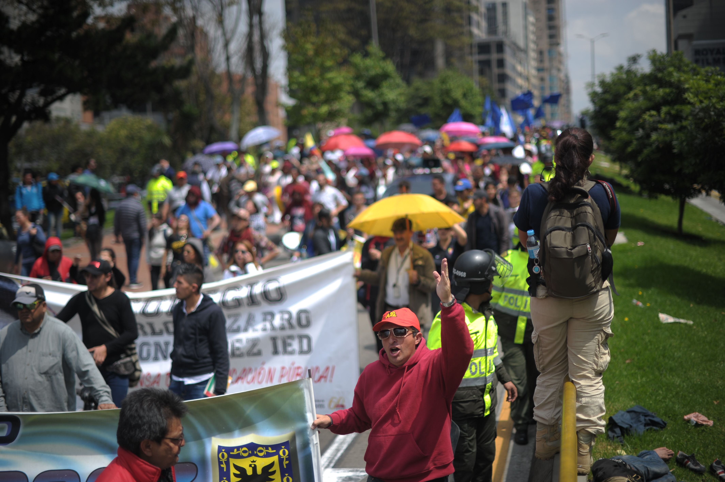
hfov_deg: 39.6
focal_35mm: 50
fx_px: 1006
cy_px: 241
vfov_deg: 27.0
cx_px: 362
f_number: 1.4
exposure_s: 1/5000
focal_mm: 50
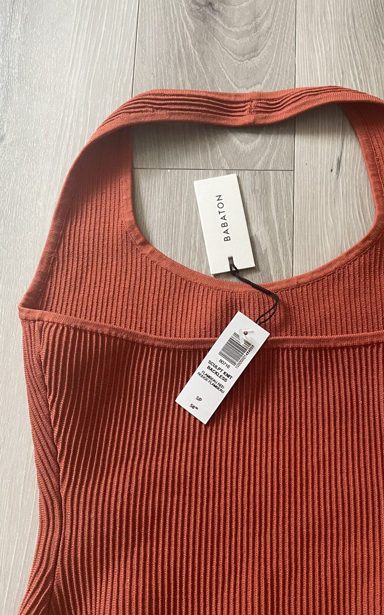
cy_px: 376
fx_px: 586
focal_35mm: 35
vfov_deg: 54.8
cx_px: 254
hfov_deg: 35.9
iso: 160
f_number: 1.6
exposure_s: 1/60
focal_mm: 4.2
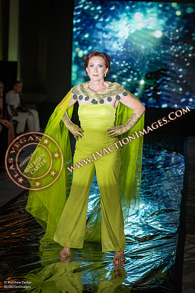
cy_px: 146
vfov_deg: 24.8
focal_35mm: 82
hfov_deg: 16.7
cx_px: 98
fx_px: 666
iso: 1600
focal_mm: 82
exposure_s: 1/800
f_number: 2.8
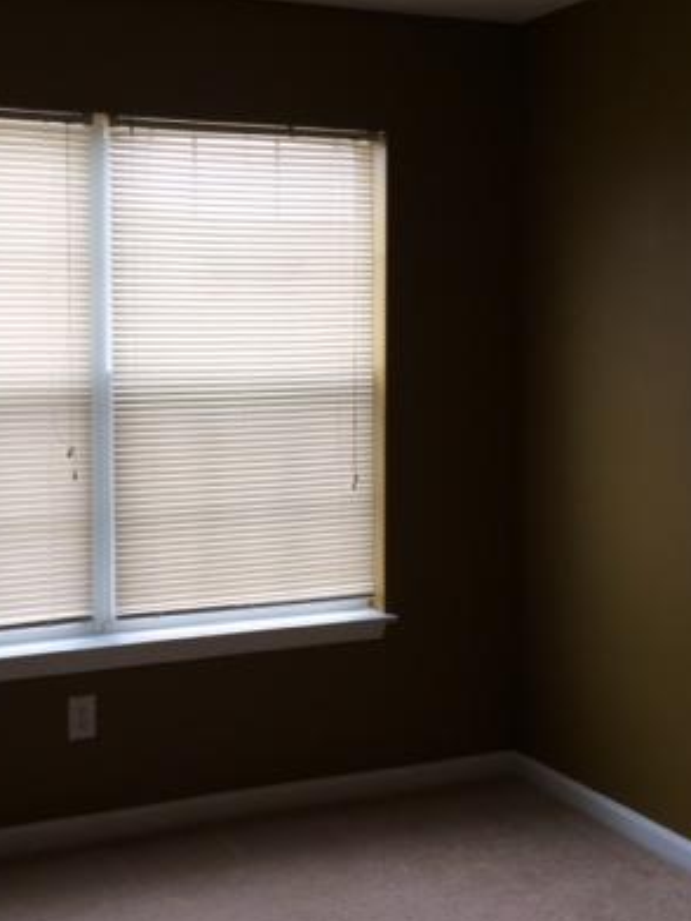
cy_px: 409
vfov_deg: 38.9
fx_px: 1304
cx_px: 235
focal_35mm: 49
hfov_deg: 29.5
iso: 64
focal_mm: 4.12
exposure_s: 1/120
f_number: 2.2
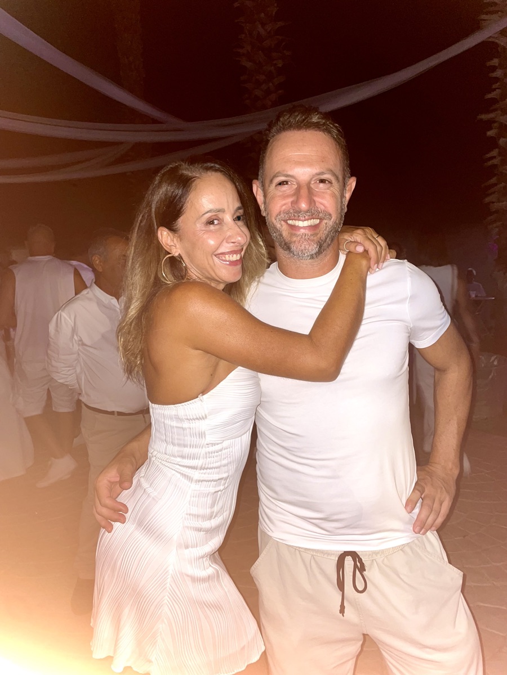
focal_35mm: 26
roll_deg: +4.1
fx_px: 508
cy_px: 338
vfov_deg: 67.3
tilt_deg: -7.6
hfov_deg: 53.1
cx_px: 254
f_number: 1.6
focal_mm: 4.2
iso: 32
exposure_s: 1/14
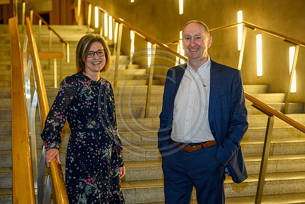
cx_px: 152
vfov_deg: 21.6
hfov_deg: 31.9
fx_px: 534
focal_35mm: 63
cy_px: 102
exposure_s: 1/125
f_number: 4.5
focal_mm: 63
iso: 6400
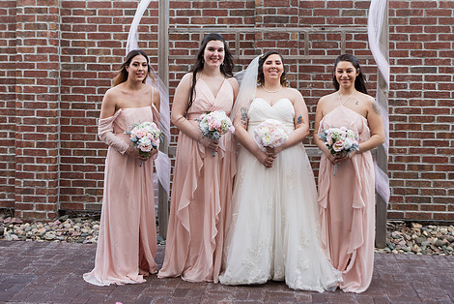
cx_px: 230
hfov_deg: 36.2
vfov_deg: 24.6
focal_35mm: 55
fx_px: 694
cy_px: 107
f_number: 3.5
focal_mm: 38
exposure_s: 1/200
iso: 320
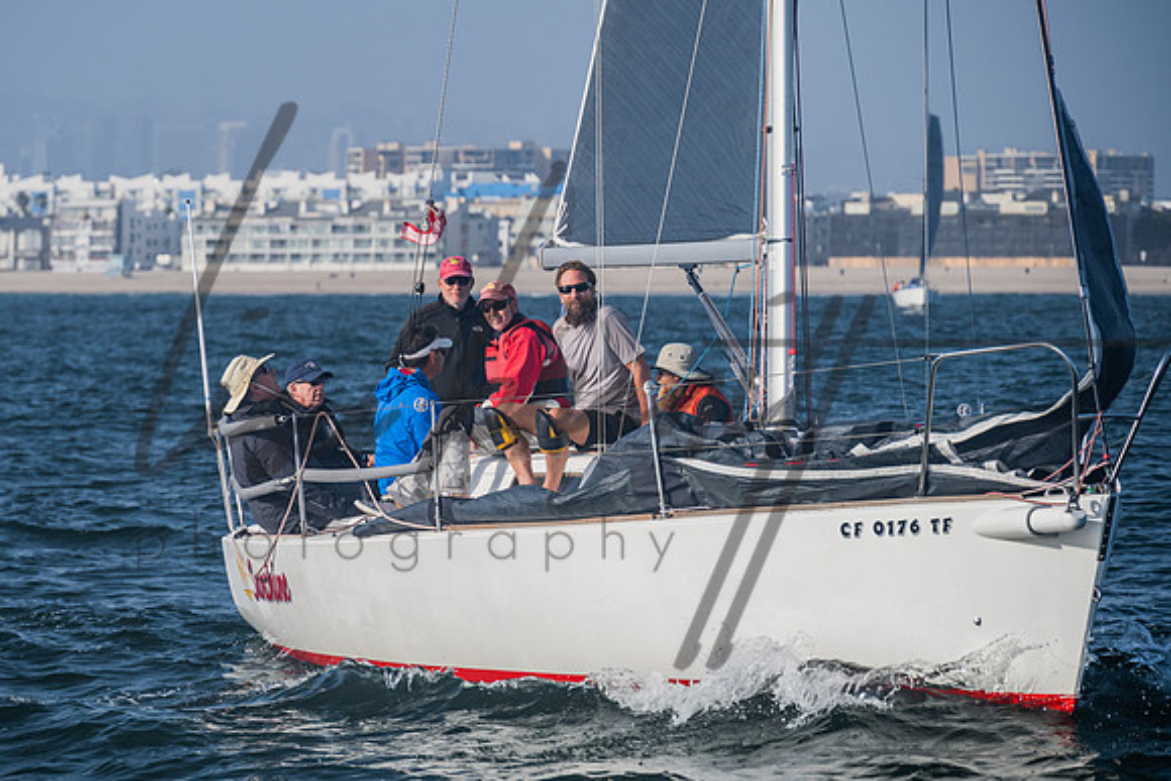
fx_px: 7554
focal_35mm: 232
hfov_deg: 8.9
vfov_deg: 5.9
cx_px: 444
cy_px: 391
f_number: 6.3
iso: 200
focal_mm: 185
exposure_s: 1/500
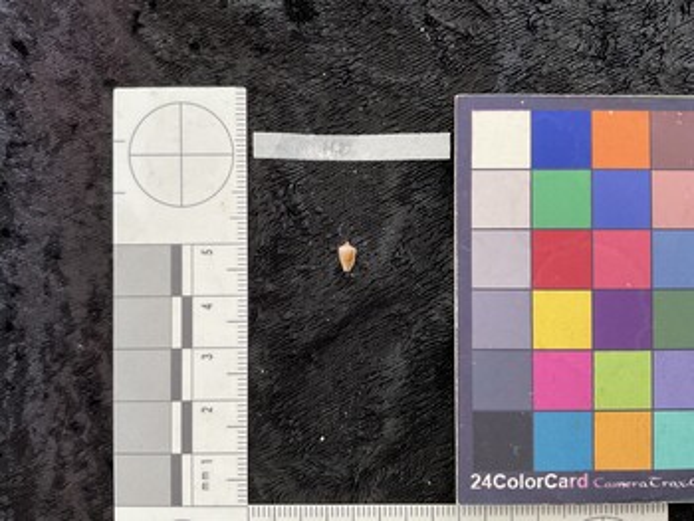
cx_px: 347
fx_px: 582
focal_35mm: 29
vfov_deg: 48.3
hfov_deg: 61.6
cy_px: 260
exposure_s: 1/60
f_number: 1.8
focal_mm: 3
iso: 80
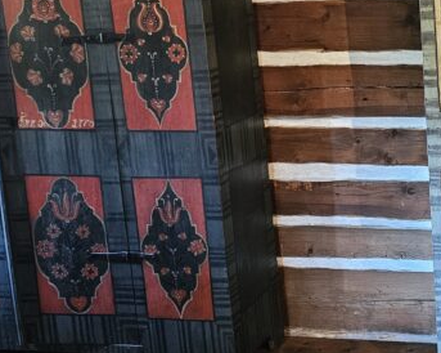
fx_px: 874
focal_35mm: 67
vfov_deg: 22.6
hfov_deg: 26.4
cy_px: 88
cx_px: 469
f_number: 1.7
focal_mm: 6.3
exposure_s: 1/50
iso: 800
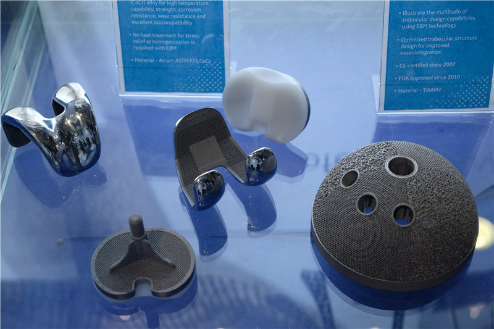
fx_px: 809
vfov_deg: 23.0
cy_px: 164
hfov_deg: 33.9
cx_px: 247
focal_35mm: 59
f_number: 4
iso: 400
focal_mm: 39
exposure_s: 1/80
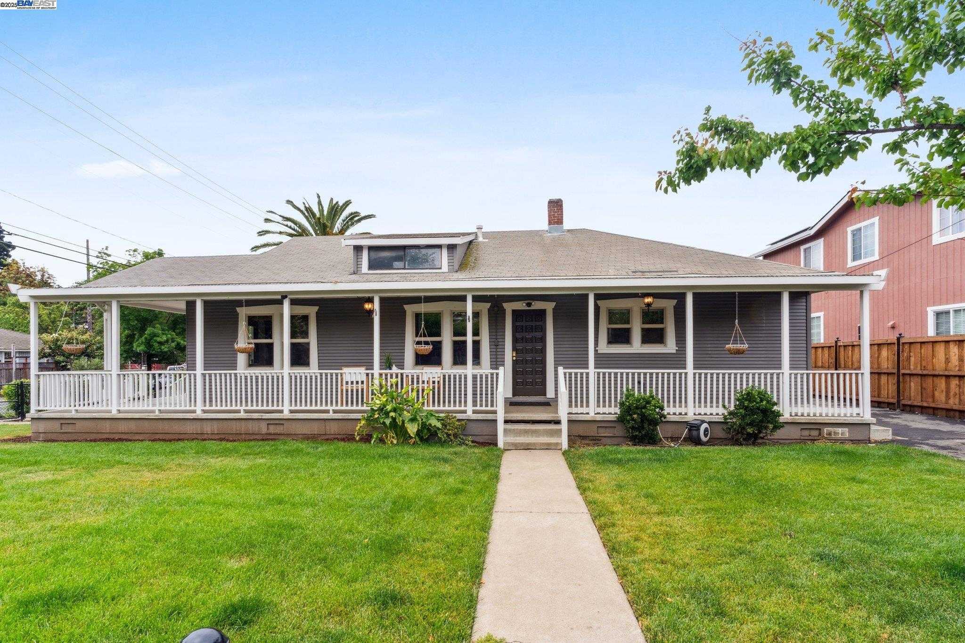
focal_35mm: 17
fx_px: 456
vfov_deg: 70.4
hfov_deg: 93.3
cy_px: 322
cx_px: 482
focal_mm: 17
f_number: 16
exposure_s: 1/160
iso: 400
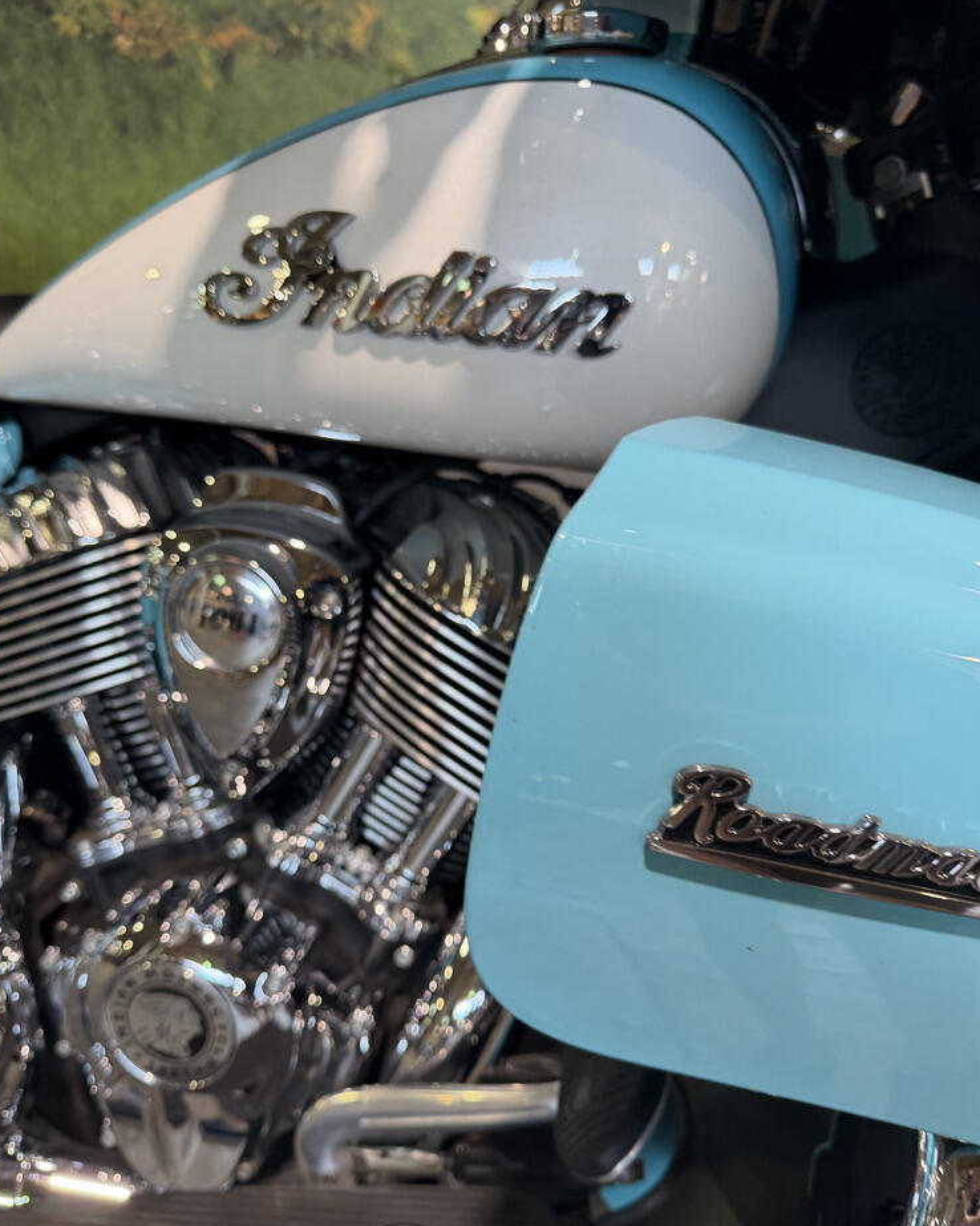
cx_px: 494
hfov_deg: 54.9
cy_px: 667
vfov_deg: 65.9
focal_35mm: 26
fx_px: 943
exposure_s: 1/120
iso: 160
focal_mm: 6.76
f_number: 1.78
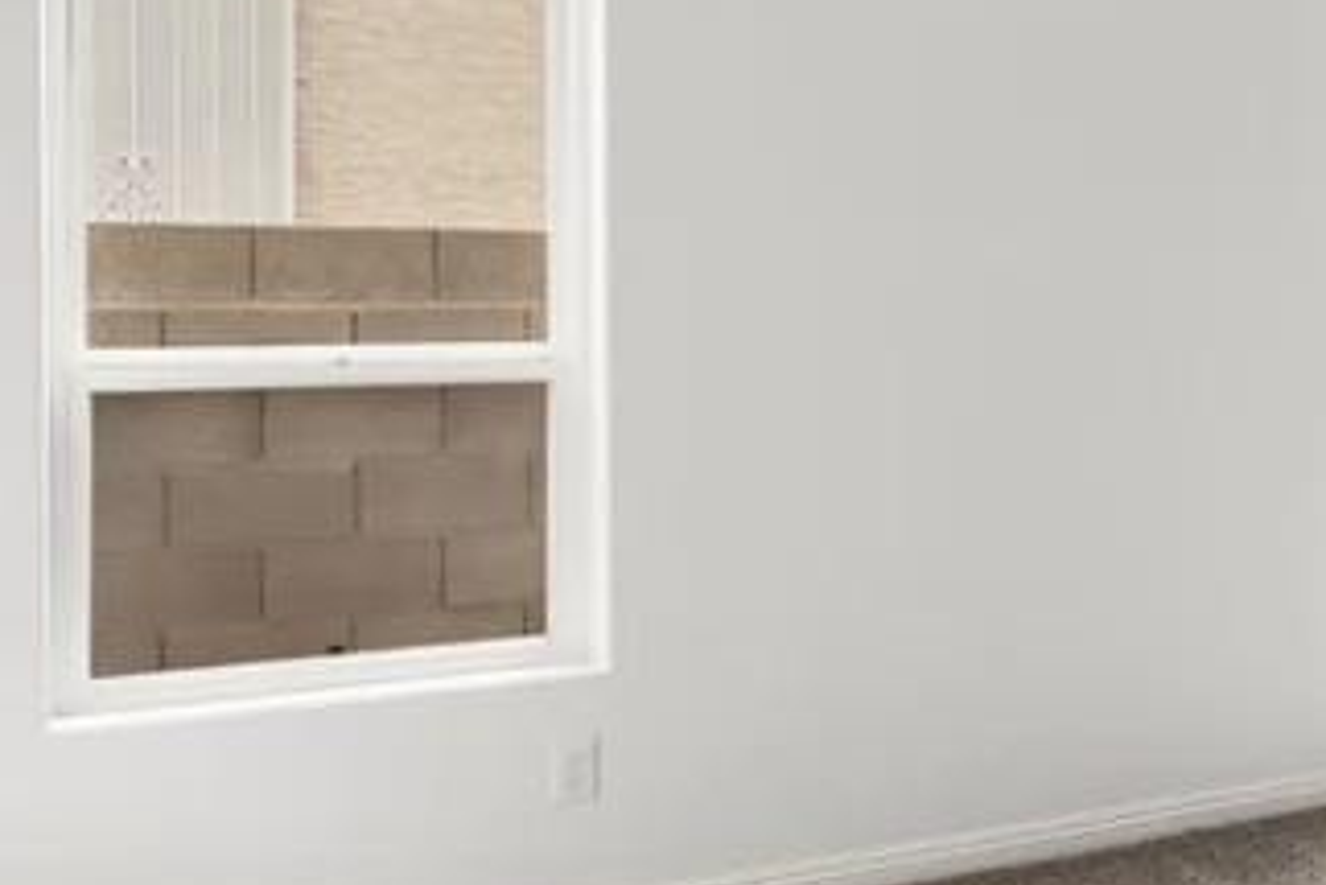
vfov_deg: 25.0
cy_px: 307
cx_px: 1478
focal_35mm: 54
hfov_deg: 32.2
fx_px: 1990
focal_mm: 17
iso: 400
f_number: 8
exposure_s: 1/15
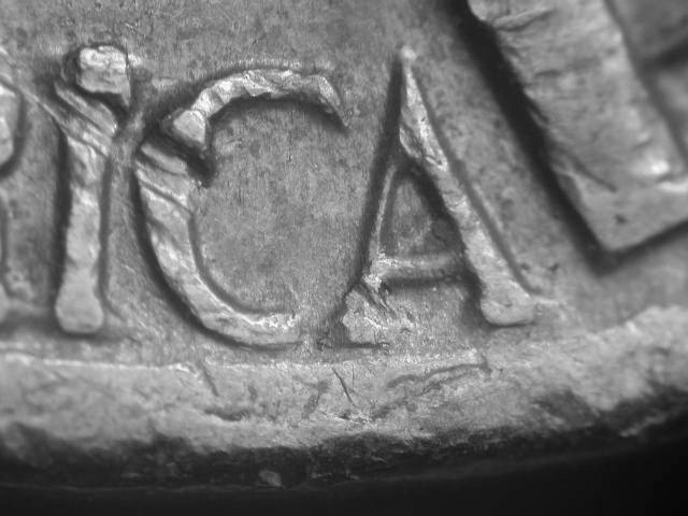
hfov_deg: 16.4
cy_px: 258
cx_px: 344
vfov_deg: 12.3
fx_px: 2385
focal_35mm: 120
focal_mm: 24.9
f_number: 4.4
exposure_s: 1/10
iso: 100
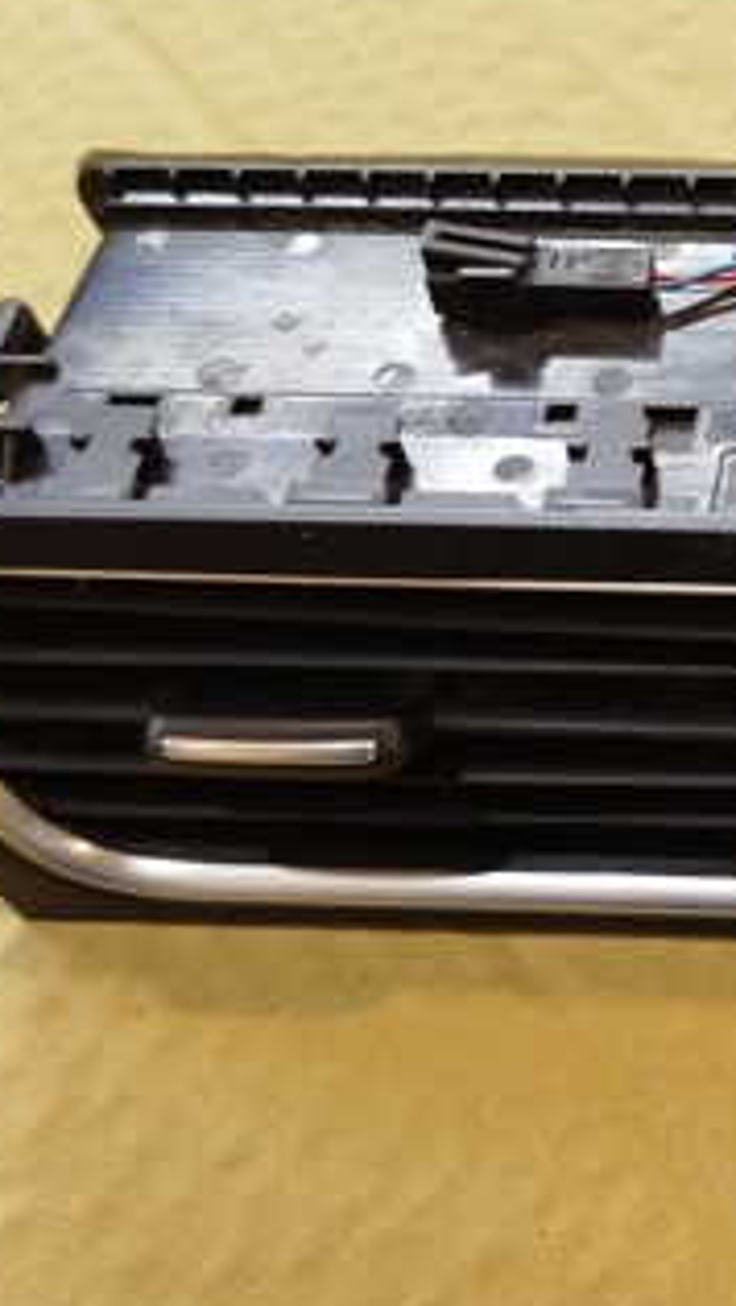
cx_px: 930
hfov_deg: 20.8
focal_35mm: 53
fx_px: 1837
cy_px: 599
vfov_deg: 39.1
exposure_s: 1/33
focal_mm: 5.31
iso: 250
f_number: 1.7
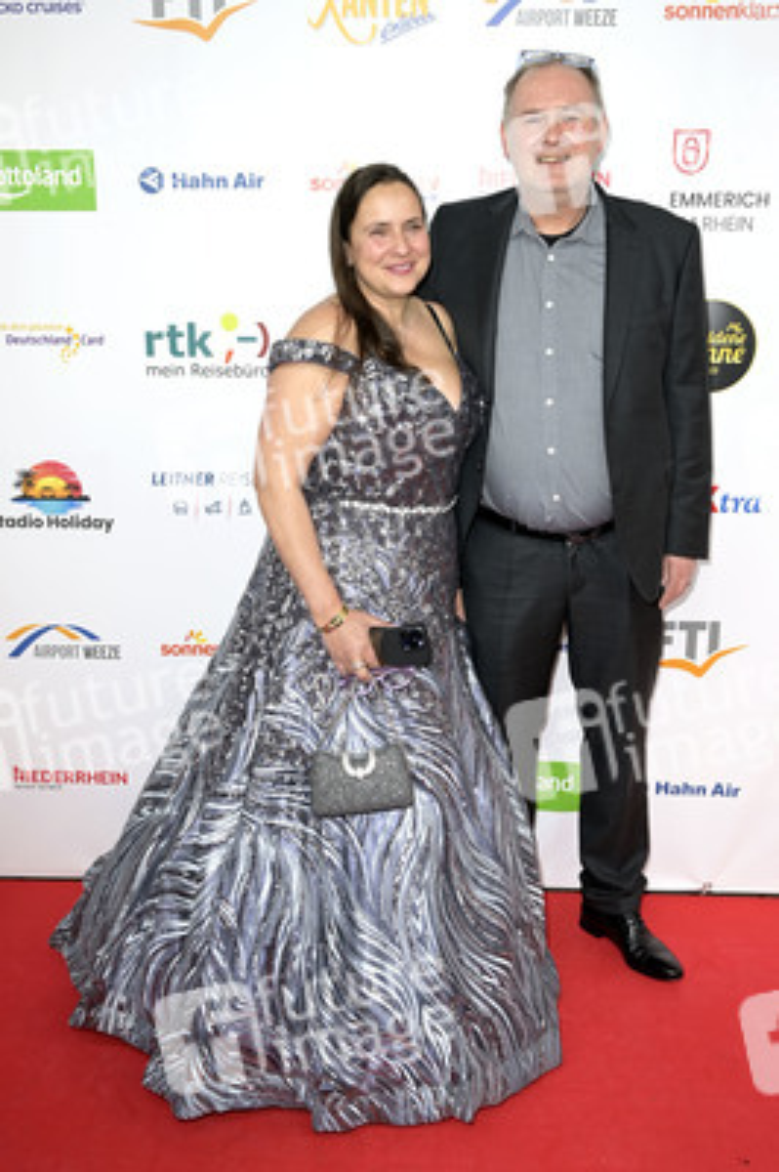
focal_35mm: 32
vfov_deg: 58.8
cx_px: 390
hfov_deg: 41.0
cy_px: 586
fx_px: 1040
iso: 500
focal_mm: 32
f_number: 7.1
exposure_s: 1/200
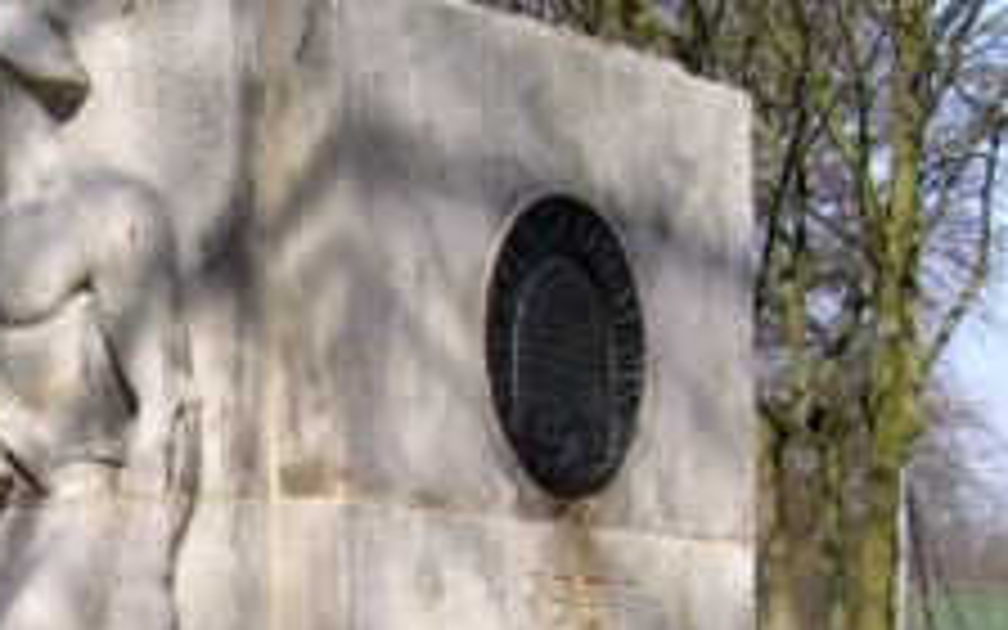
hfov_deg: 14.9
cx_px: -22
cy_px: 648
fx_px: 3791
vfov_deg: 9.4
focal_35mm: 138
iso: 80
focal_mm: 9.4
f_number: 5.6
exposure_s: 1/250
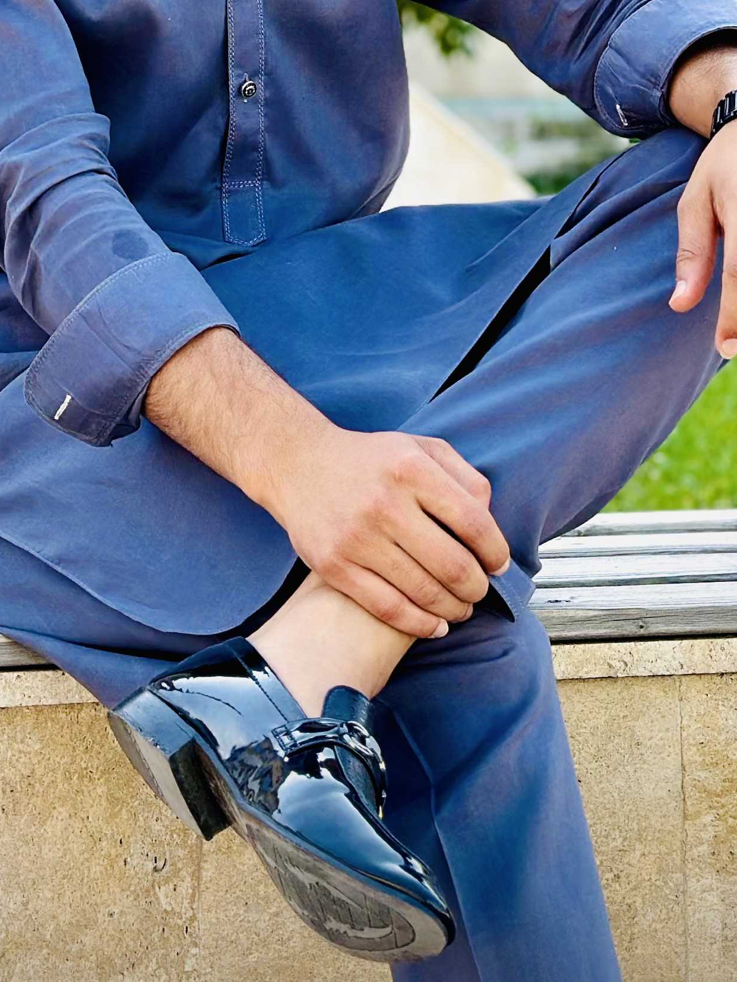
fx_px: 3320
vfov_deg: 16.2
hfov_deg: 12.7
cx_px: 321
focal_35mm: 117
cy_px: -172
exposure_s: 1/543
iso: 80
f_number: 1.78
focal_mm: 6.86
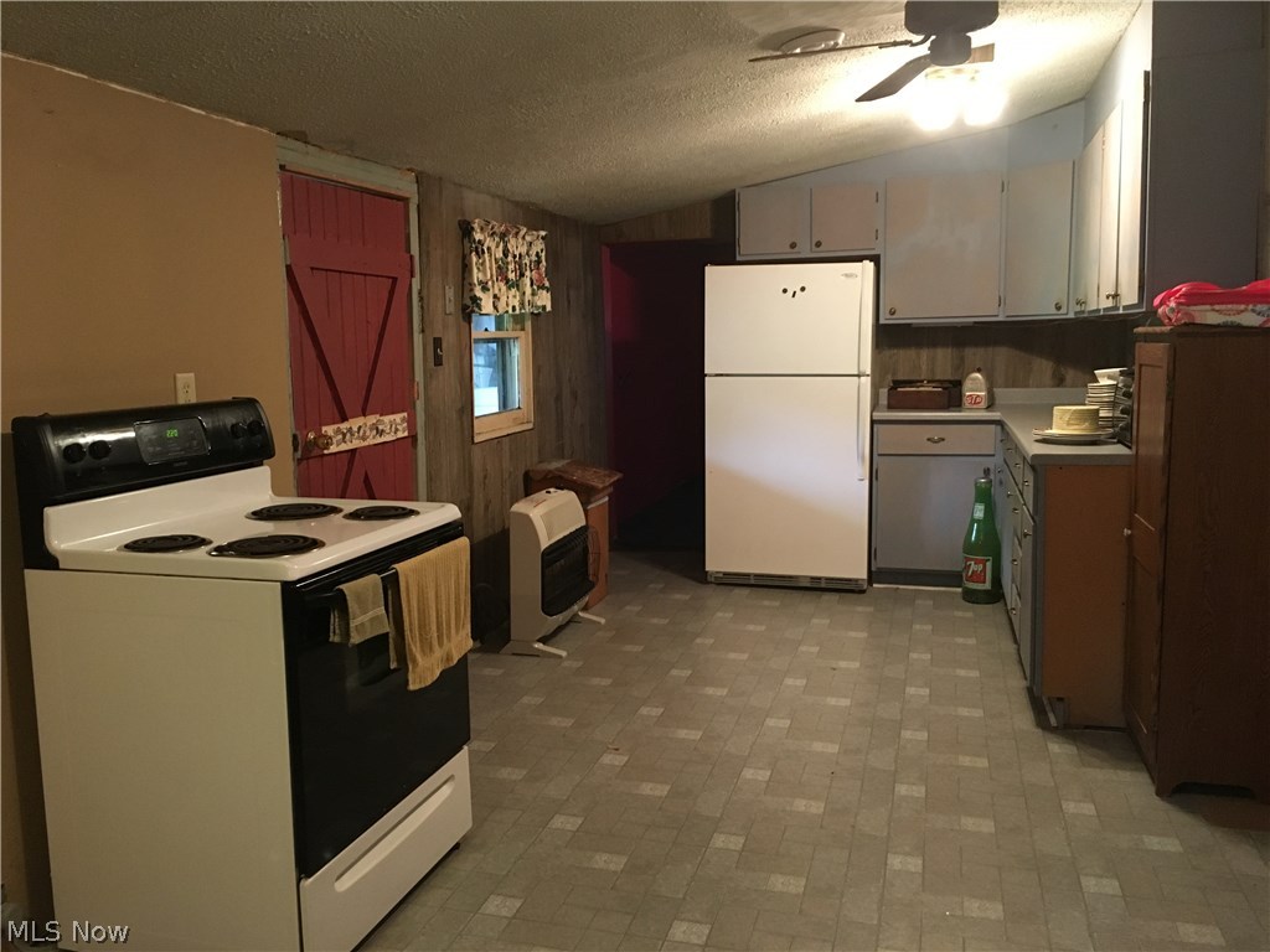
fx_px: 1064
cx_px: 635
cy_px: 476
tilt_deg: -7.8
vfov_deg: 48.2
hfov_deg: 61.7
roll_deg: +0.7
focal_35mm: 29
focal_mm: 4.15
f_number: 2.2
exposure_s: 1/15
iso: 250
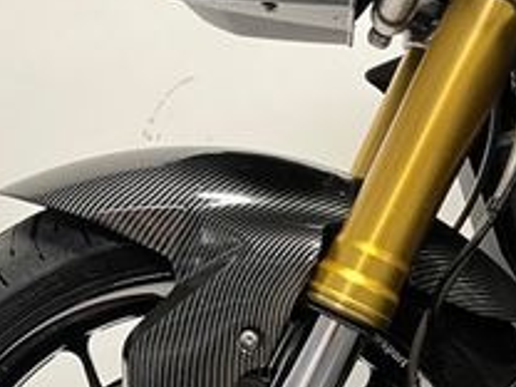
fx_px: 1193
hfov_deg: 24.3
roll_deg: +0.6
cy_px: 526
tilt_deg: -9.4
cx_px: 194
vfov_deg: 17.2
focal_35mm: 80
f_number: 1.6
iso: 200
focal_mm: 5.1
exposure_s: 1/50
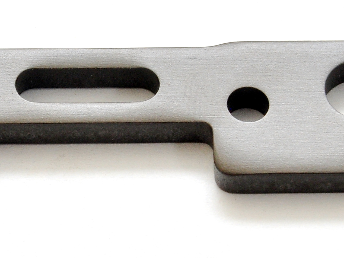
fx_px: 6535
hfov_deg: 3.0
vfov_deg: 2.3
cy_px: 97
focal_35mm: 658
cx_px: 67
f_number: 22
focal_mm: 135
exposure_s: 1/60
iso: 400
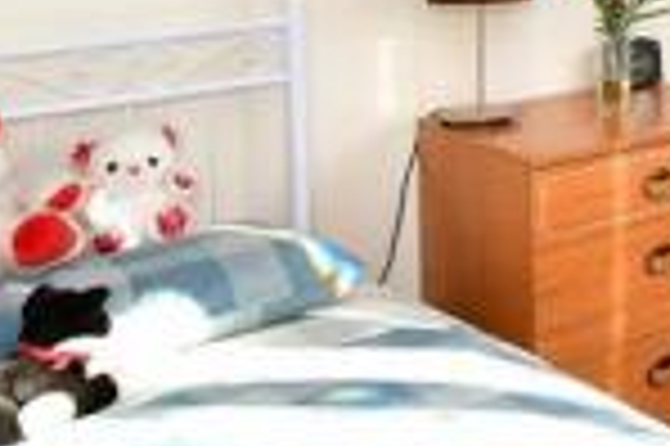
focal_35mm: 66
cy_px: -160
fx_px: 1227
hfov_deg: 22.0
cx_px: 1133
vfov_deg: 18.8
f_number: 5.6
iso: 640
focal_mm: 10
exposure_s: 1/100
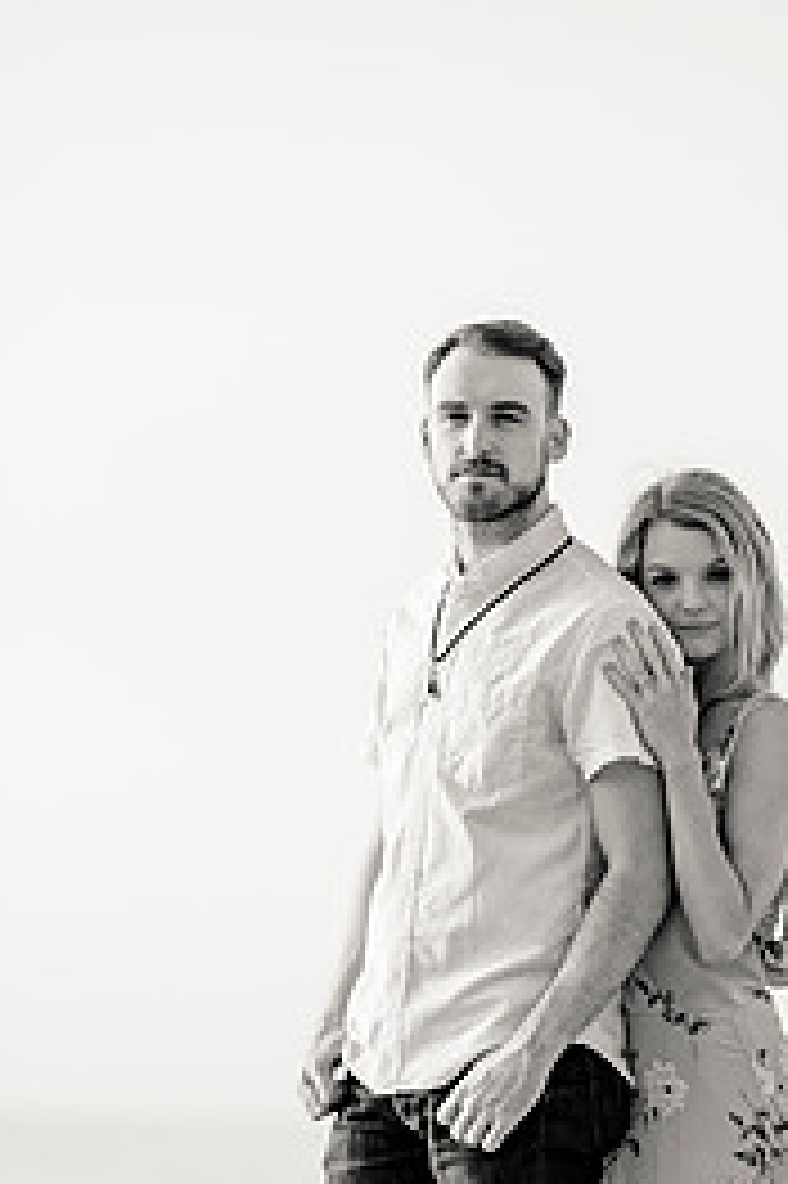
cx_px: 500
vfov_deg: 9.4
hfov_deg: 6.3
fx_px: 7167
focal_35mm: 218
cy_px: 941
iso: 125
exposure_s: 1/800
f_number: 1.8
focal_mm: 85
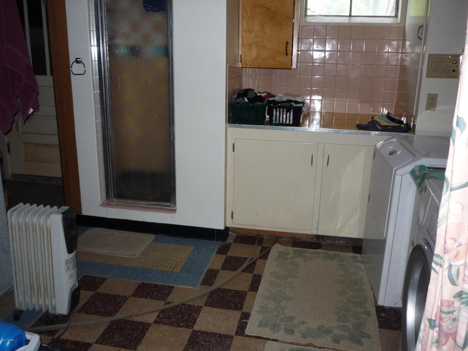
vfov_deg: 44.2
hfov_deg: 56.8
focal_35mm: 32
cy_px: 176
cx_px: 234
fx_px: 433
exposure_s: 1/30
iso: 100
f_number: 3.3
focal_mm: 5.2
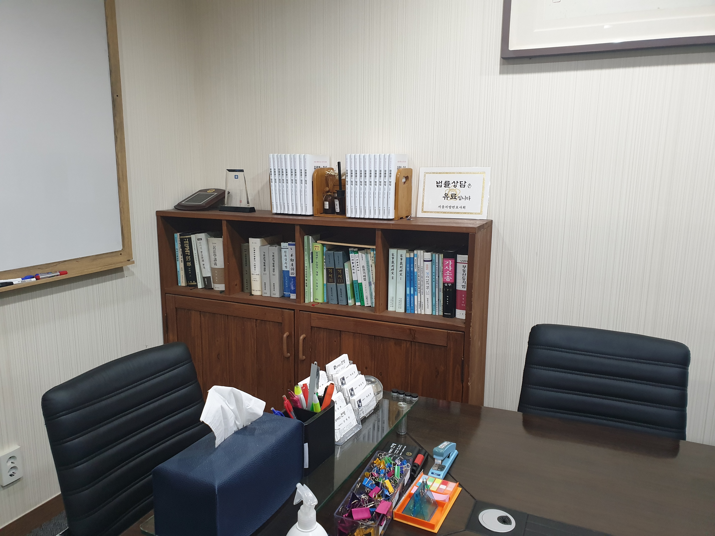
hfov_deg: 67.3
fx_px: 537
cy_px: 268
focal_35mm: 26
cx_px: 358
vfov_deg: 53.1
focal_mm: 4.3
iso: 320
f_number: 2.4
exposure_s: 1/40
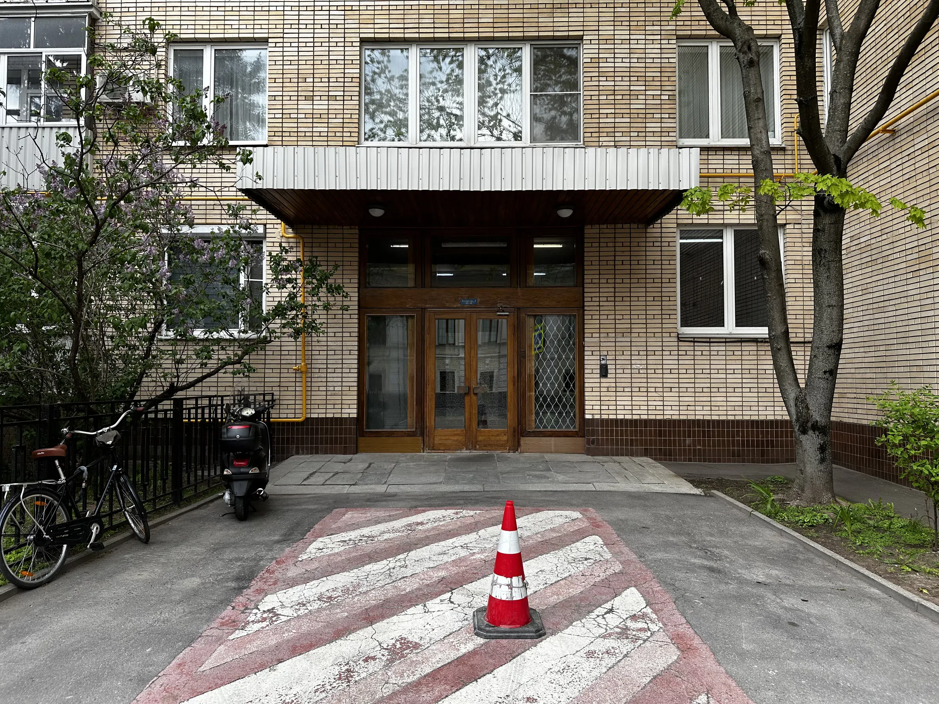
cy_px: 352
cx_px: 470
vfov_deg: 56.8
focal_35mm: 24
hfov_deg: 71.6
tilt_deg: +2.4
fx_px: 651
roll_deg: -0.7
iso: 80
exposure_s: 1/564
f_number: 1.78
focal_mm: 6.86
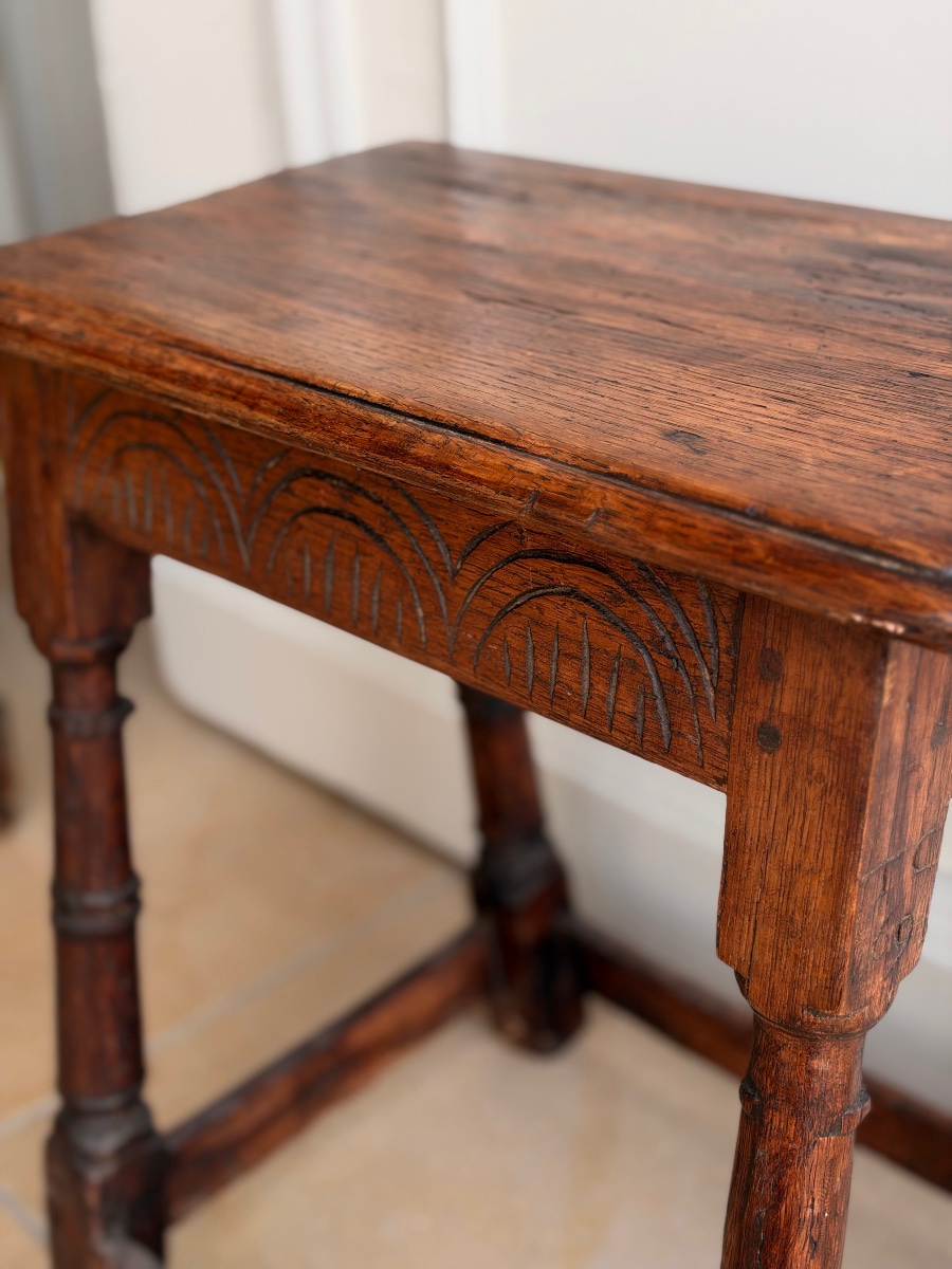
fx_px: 1760
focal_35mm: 48
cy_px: 634
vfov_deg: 39.7
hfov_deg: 30.3
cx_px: 476
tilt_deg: -27.8
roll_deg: +2.7
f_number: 1.8
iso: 64
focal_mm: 6.93
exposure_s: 1/121
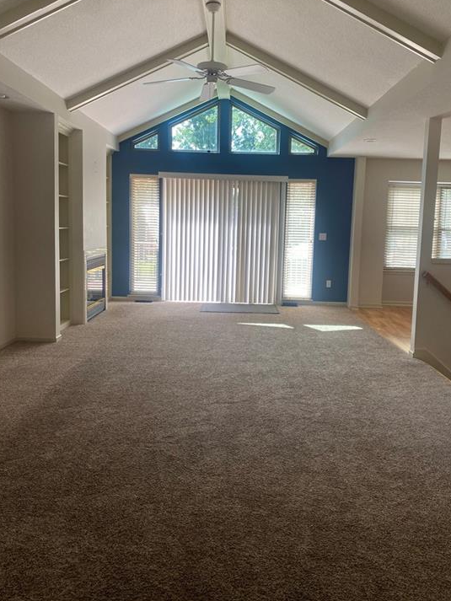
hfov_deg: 49.7
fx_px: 486
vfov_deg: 63.4
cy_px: 284
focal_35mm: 28
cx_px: 234
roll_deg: -0.9
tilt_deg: -7.5
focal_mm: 4.25
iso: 80
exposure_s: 1/121
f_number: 1.8
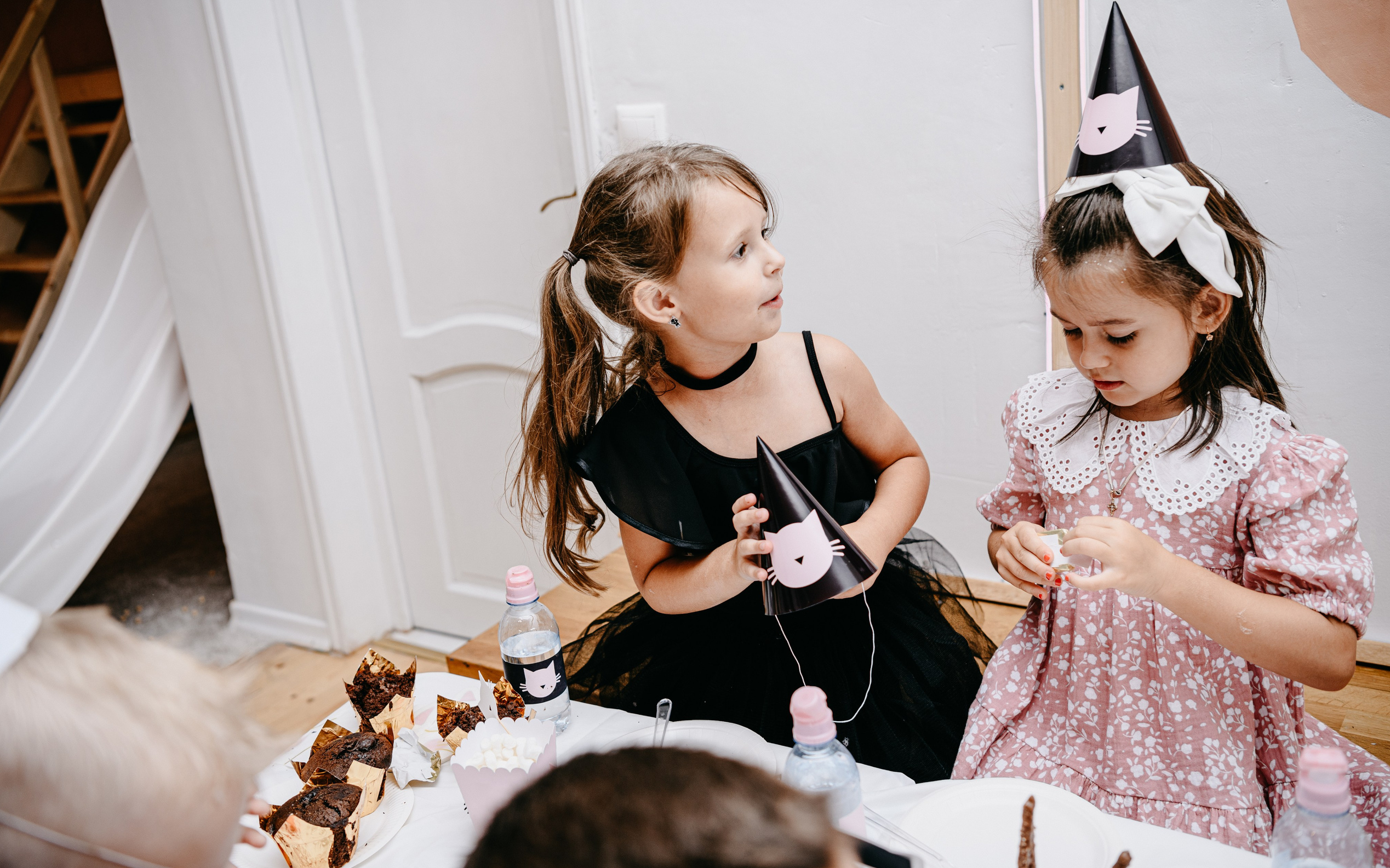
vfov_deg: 35.3
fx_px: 1364
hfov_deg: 54.0
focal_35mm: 36
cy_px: 410
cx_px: 699
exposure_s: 1/160
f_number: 3.2
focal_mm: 35
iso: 125
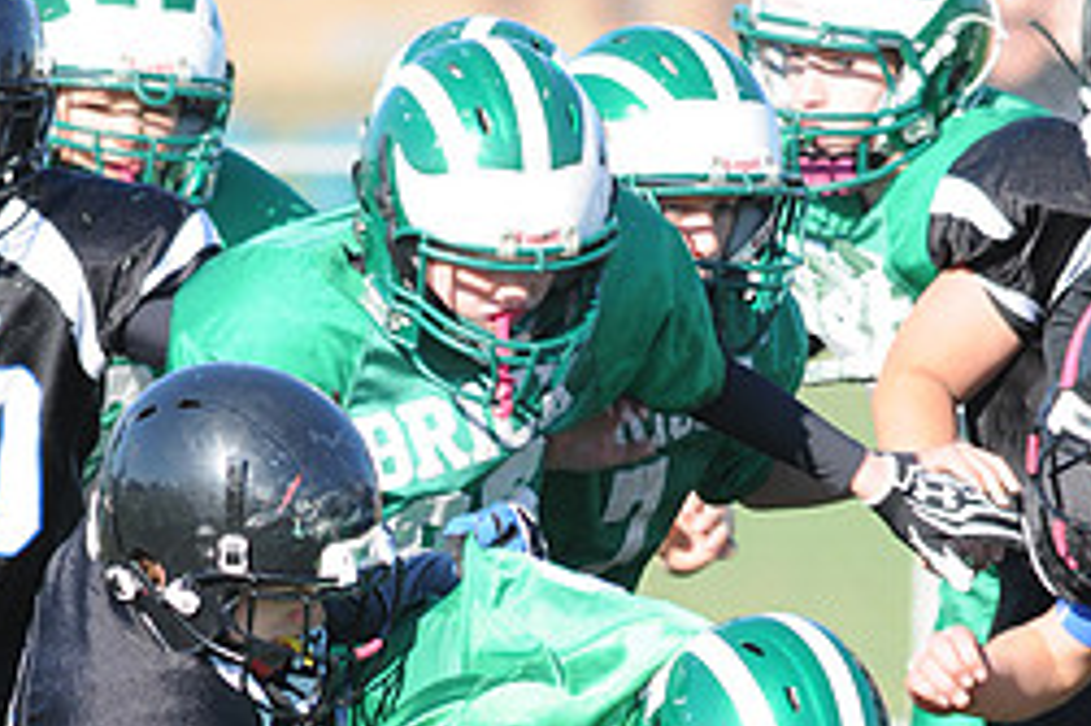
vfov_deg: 1.3
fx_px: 31435
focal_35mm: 1038
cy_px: 1056
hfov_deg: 2.0
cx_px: 532
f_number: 5
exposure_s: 1/500
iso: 200
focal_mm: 300
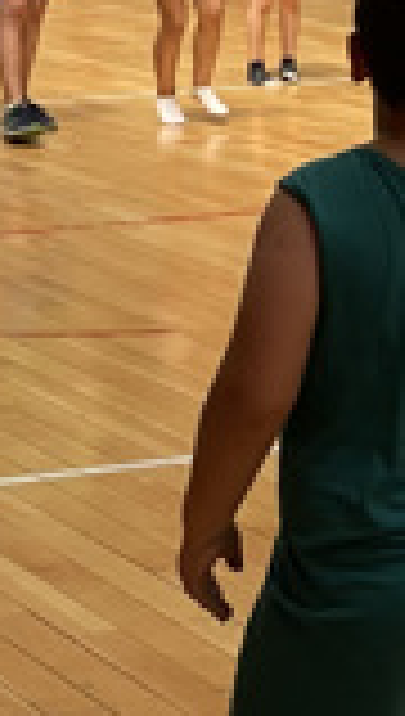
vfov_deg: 11.7
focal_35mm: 182
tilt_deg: -7.1
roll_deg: +0.2
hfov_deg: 6.7
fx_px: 3458
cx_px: 302
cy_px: 86
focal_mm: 5.1
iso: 32
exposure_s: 1/572
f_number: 1.6
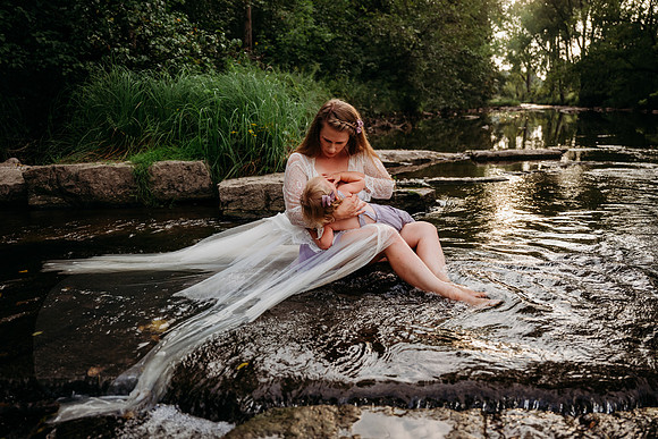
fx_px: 530
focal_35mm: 29
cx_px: 329
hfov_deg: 63.6
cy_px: 220
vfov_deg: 45.0
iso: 500
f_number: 2.8
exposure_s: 1/1000
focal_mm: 29
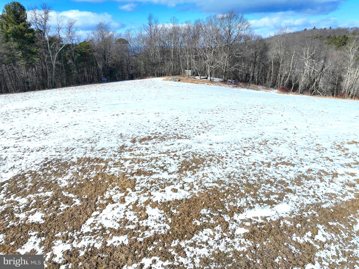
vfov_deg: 56.8
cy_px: 134
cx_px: 180
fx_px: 249
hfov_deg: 71.6
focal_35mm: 24
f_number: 2.8
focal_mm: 12.29
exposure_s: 1/2000
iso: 150
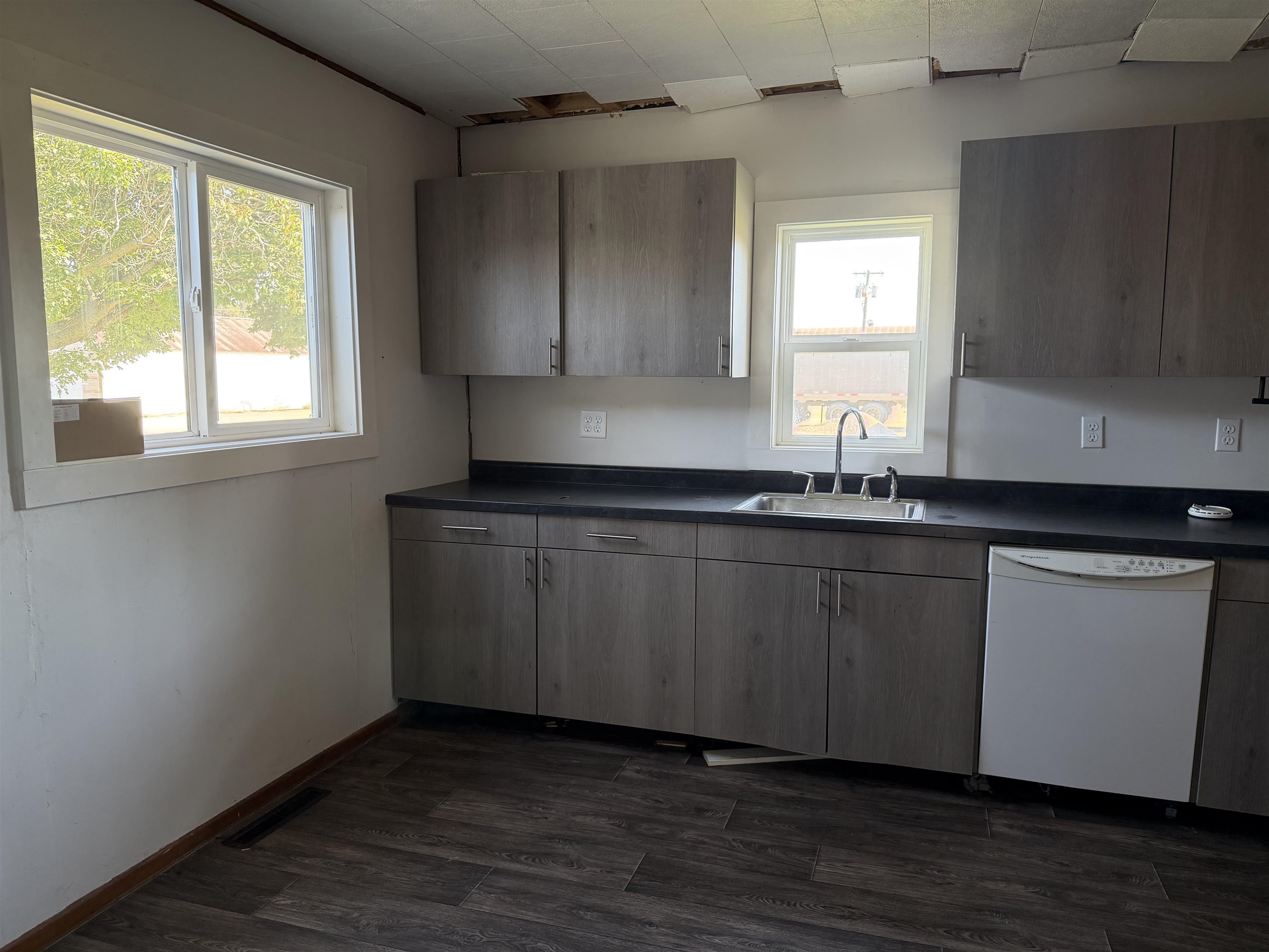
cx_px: 634
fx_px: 880
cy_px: 476
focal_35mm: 24
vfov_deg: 56.8
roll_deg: +0.4
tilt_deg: -8.4
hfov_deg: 71.6
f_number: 1.78
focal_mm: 6.76
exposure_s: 1/106
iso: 200
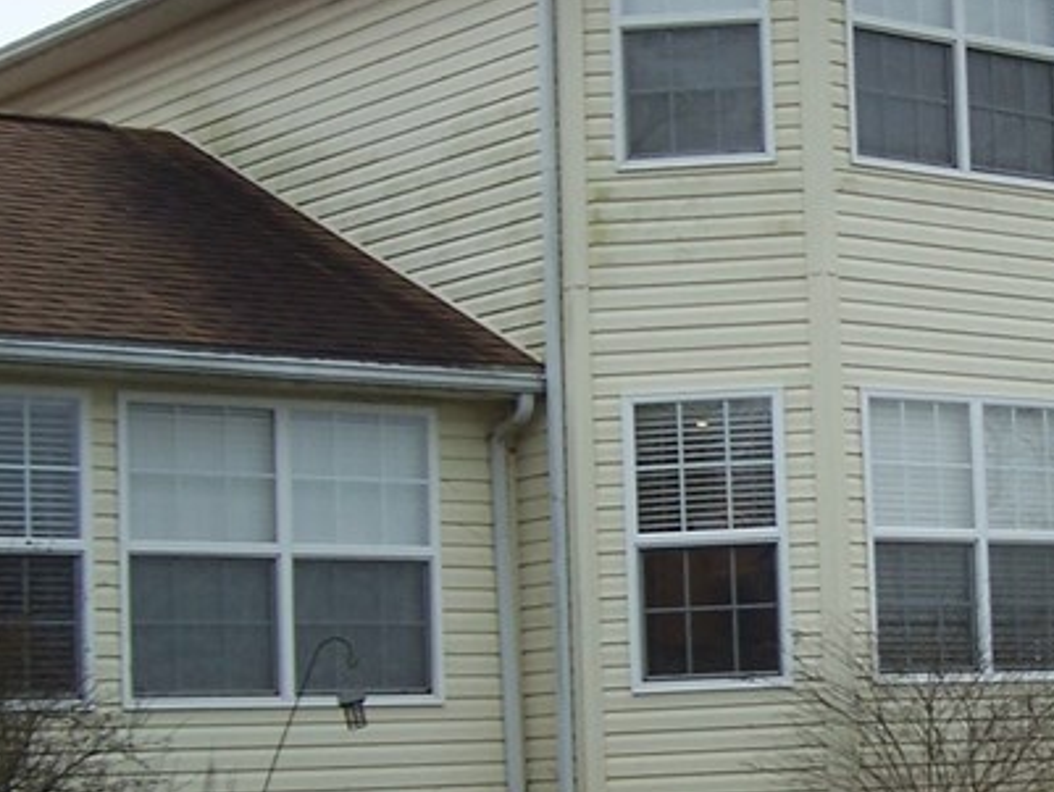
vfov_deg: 15.2
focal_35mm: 97
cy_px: 532
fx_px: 2954
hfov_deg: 19.8
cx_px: 988
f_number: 2.8
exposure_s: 1/350
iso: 80
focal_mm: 6.3
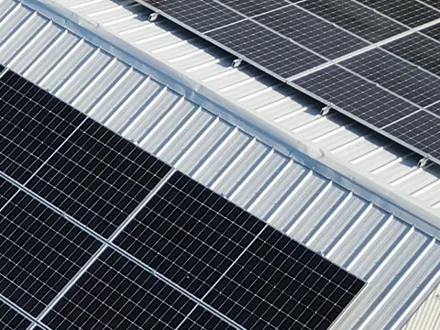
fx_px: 1525
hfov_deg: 15.0
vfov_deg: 12.3
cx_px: -251
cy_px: 134
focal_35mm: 120
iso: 100
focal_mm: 4.5
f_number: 2.8
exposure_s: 1/500
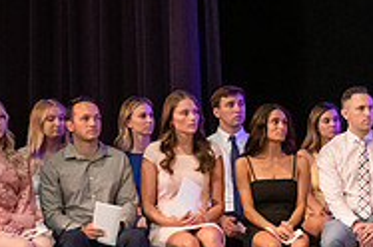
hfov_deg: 6.6
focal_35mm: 311
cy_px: 194
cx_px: 381
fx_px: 3217
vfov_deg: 4.4
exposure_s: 1/125
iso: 5000
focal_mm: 100
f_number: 2.8
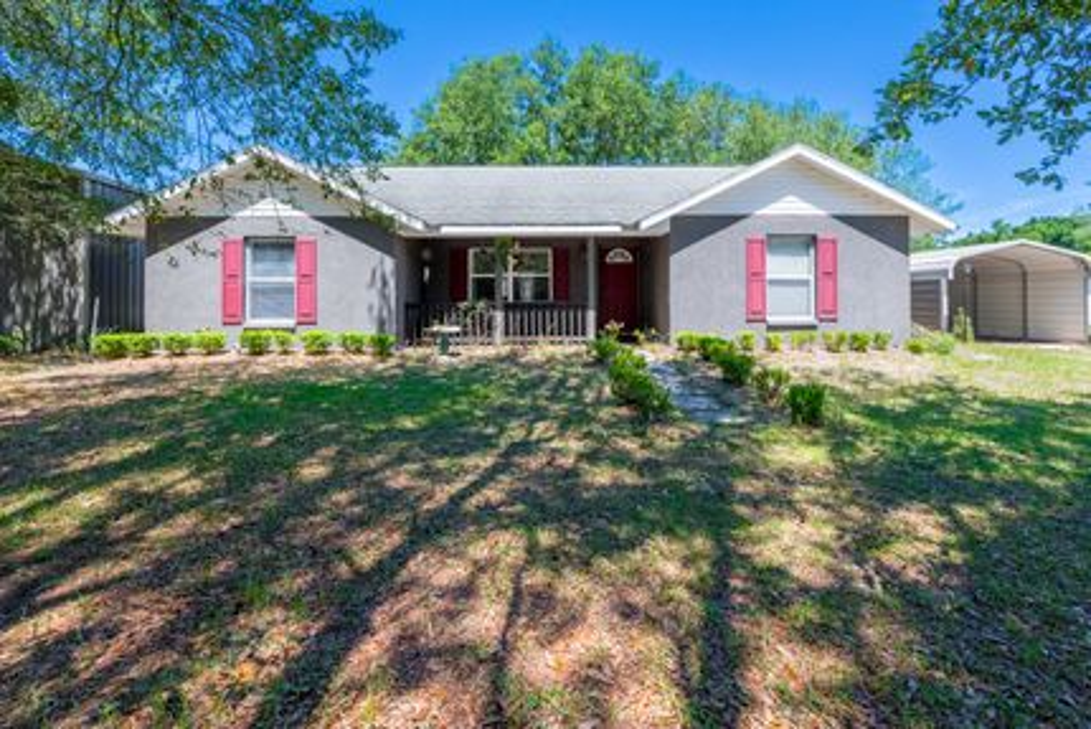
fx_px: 424
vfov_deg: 81.3
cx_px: 546
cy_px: 364
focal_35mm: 14
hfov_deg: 104.2
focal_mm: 14
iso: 400
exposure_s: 1/2500
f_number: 8
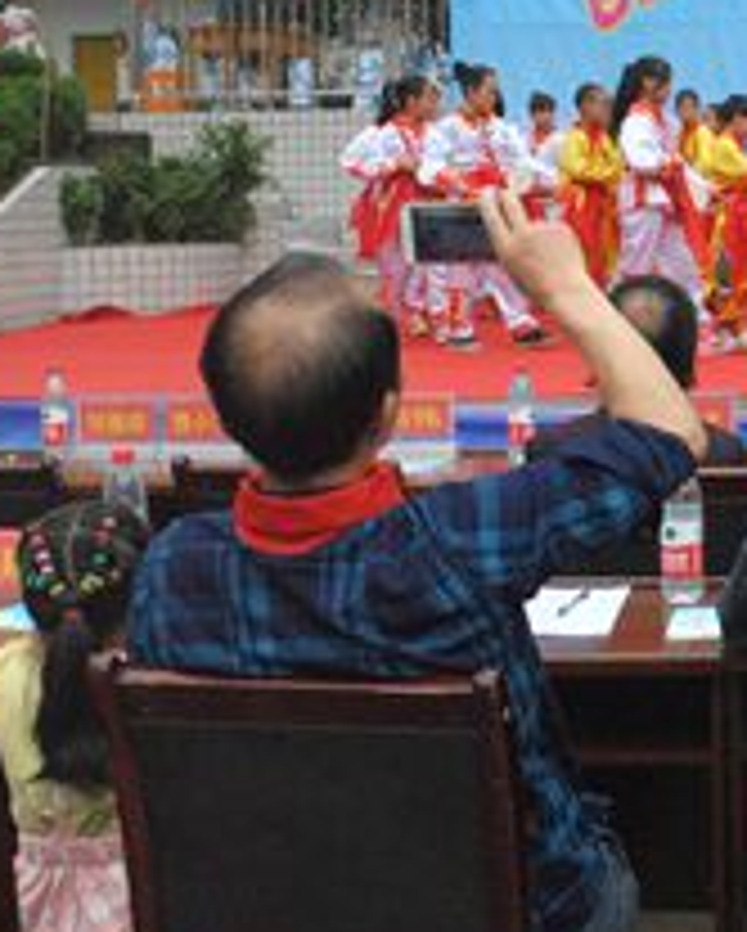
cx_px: 842
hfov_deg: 21.3
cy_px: 308
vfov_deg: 27.7
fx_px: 1876
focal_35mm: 68
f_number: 9
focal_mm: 20
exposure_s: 1/320
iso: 1600
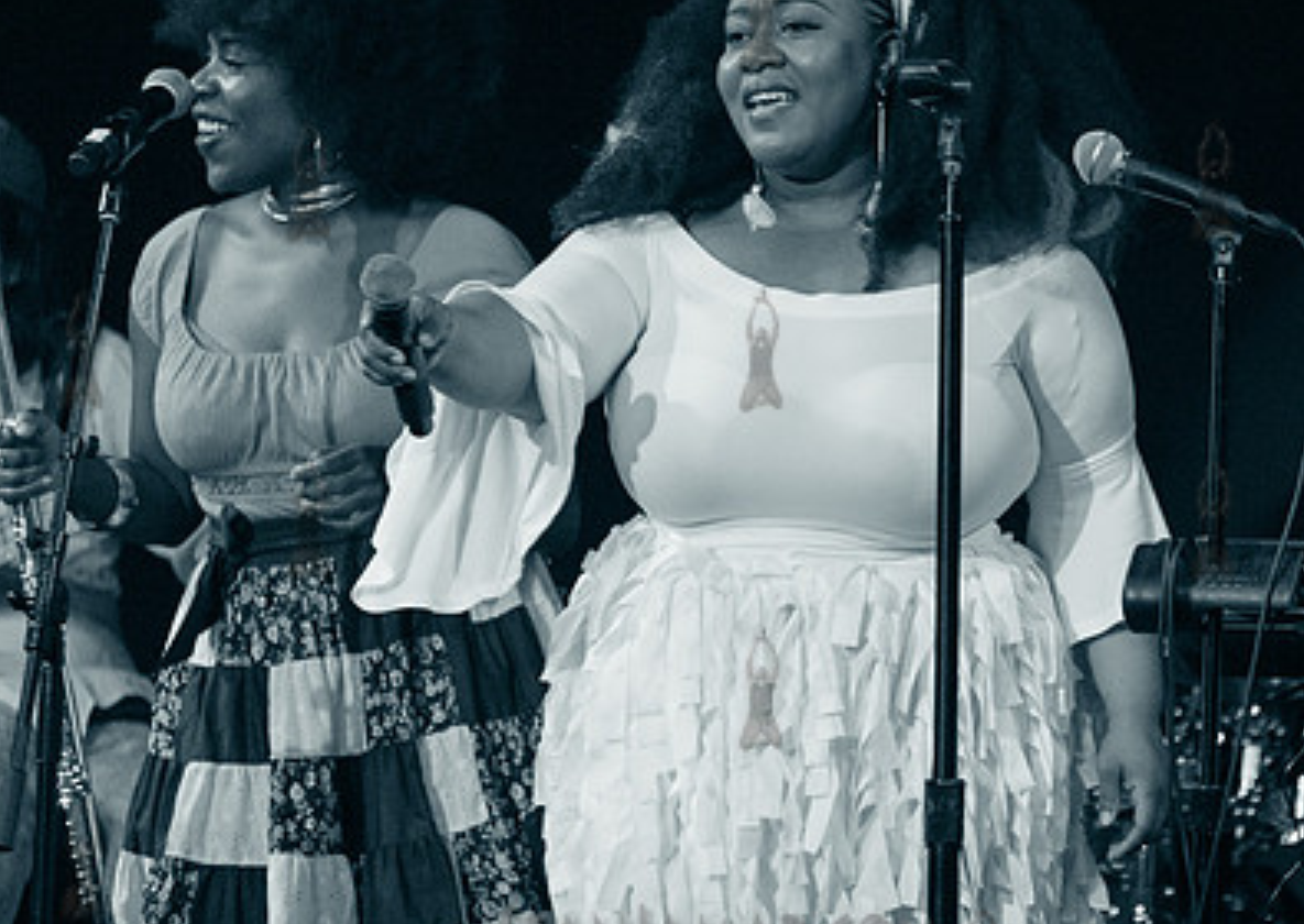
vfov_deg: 4.3
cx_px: 988
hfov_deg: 6.1
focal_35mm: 330
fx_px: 12190
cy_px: 365
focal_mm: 185
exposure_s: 1/320
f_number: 2.8
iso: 4000
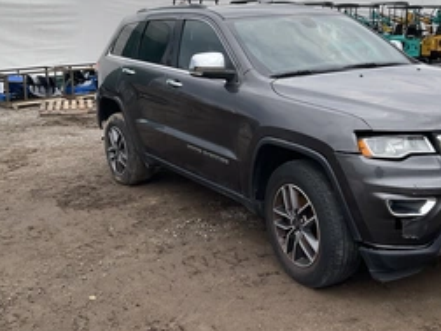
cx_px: 257
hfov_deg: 41.1
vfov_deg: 31.3
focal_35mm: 46
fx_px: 586
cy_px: 116
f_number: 1.8
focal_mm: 3
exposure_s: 1/728
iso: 25
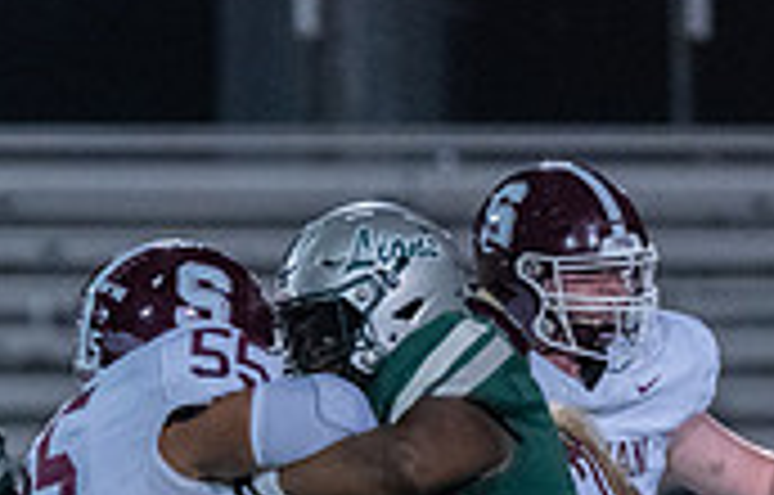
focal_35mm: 894
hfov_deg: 2.3
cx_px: -89
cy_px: 711
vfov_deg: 1.5
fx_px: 18982
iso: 6400
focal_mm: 200
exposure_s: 1/1250
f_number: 2.8
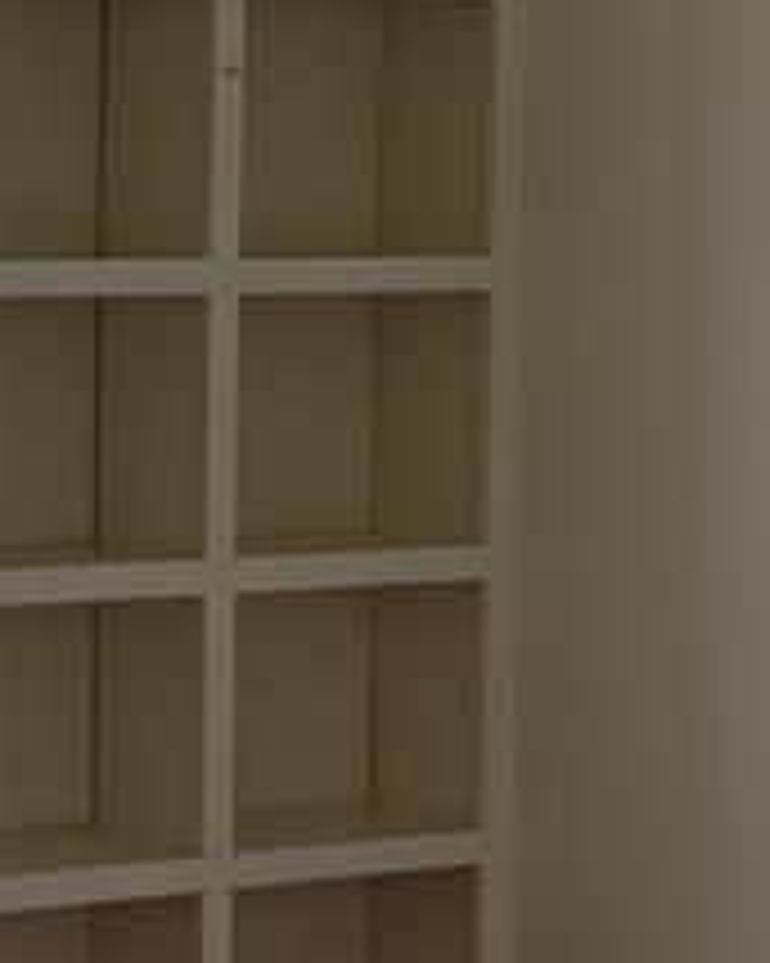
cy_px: 392
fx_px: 3193
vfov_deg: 17.2
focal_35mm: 112
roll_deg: +0.3
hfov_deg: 12.4
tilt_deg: -3.0
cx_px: -662
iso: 100
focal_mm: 6.76
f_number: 1.78
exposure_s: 1/464
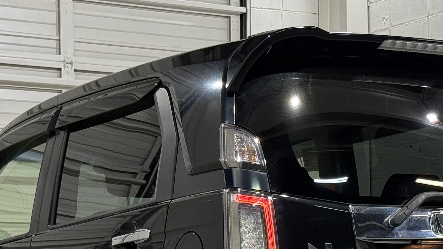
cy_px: 291
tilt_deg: +0.7
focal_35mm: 117
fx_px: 1374
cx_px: 230
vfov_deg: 10.2
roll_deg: +0.8
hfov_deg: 18.3
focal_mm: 6.76
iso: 160
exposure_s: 1/60
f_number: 1.78
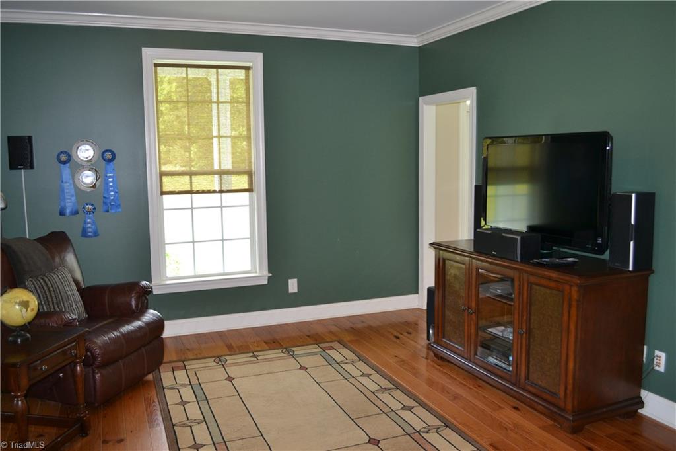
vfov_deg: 43.6
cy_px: 226
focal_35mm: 30
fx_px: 563
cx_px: 338
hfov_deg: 61.9
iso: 400
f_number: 3.8
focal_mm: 20
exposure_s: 1/60
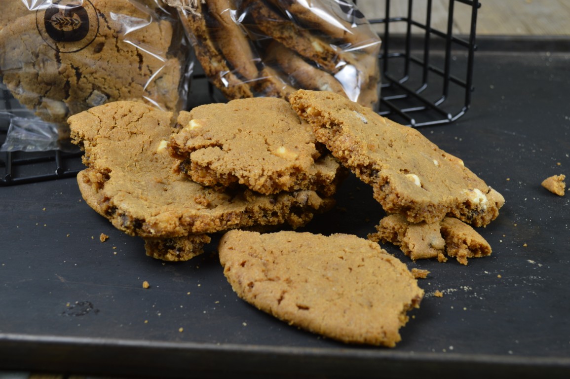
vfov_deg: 29.8
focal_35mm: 45
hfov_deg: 43.6
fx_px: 712
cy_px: 190
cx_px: 285
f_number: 6.3
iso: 100
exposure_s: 1/4
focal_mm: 30
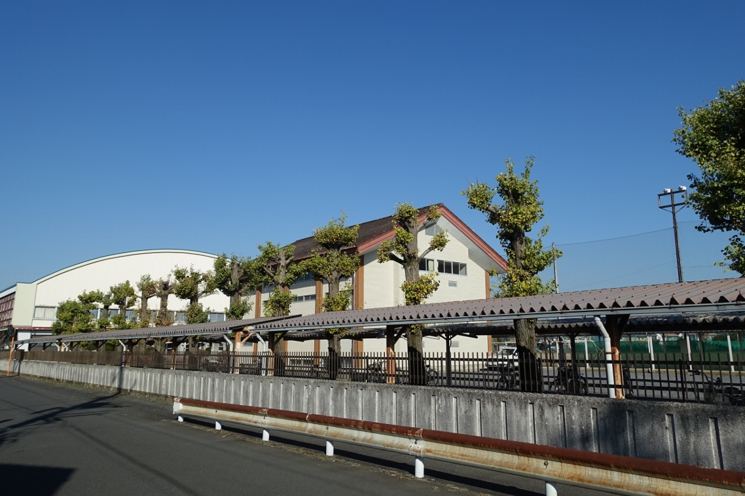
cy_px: 220
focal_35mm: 27
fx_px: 559
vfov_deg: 47.8
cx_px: 393
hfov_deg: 67.3
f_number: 4
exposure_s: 1/200
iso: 125
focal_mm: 8.8
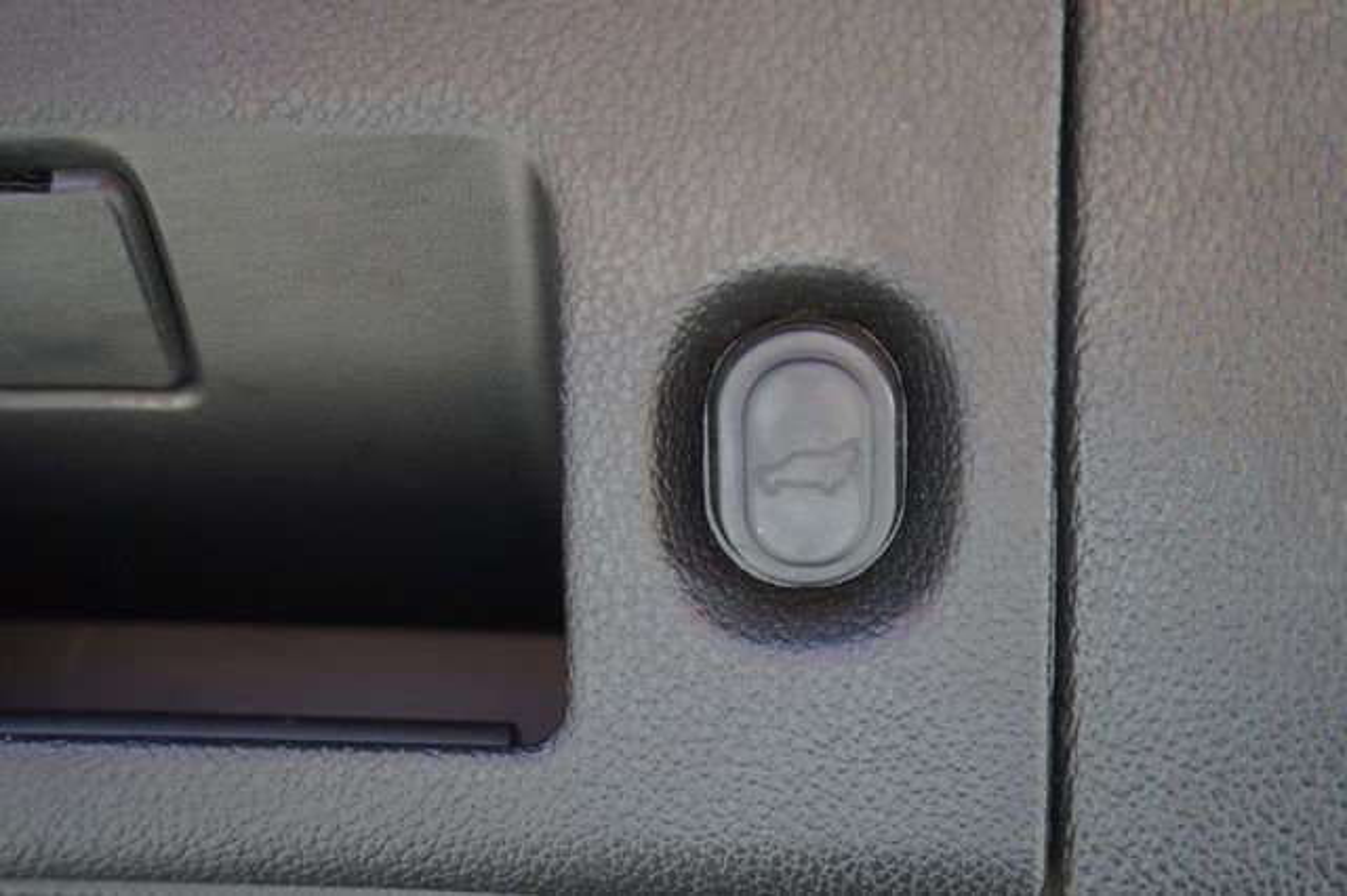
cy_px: 448
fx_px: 1458
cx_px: 674
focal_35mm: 39
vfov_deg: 34.2
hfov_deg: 49.6
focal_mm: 26
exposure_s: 1/60
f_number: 4.5
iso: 200
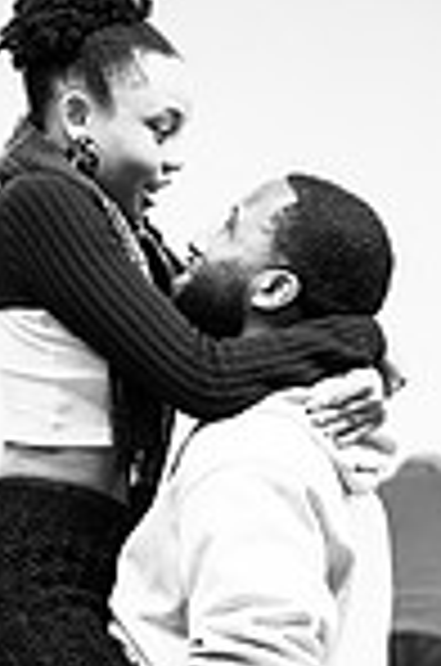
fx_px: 3932
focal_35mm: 213
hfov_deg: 6.4
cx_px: -7
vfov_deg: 9.5
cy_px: 842
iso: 1600
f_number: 2.8
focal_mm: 70
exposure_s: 1/320
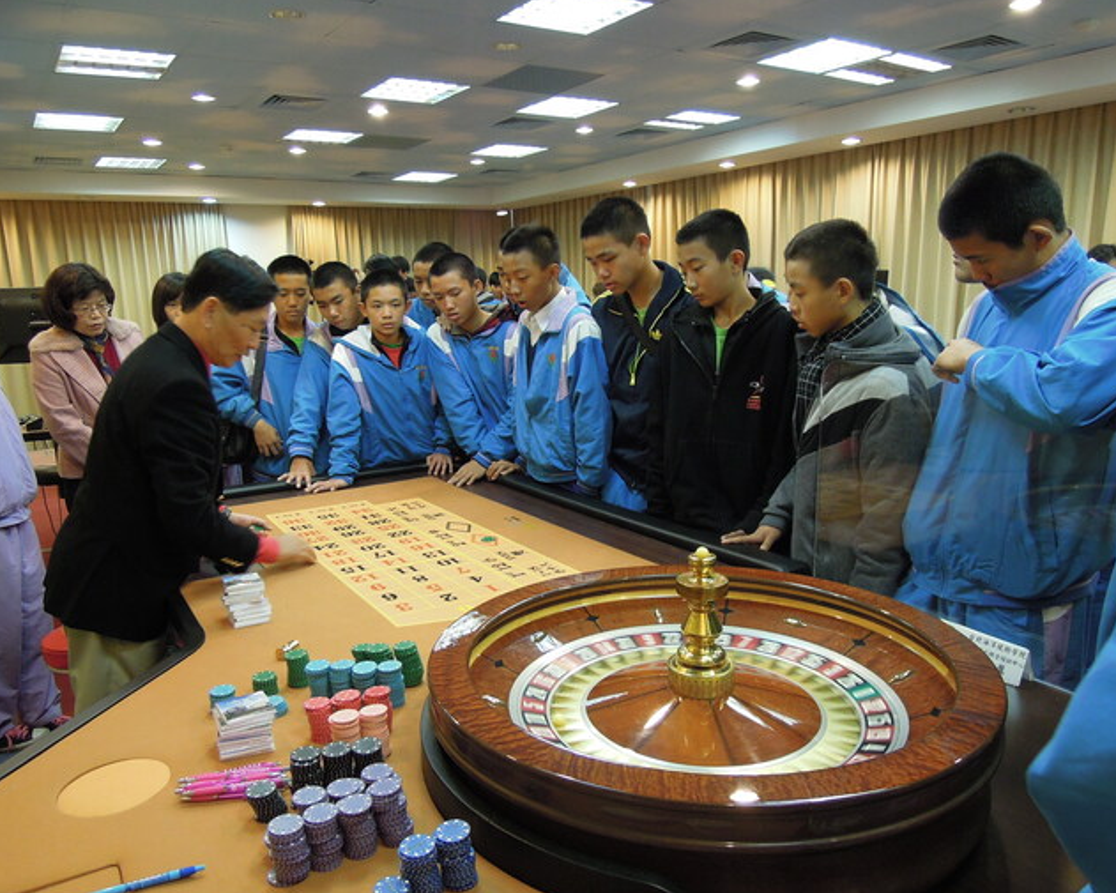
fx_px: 859
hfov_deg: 66.0
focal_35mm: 26
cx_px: 527
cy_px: 454
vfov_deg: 54.9
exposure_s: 1/30
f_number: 2.8
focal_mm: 4.3
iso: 280
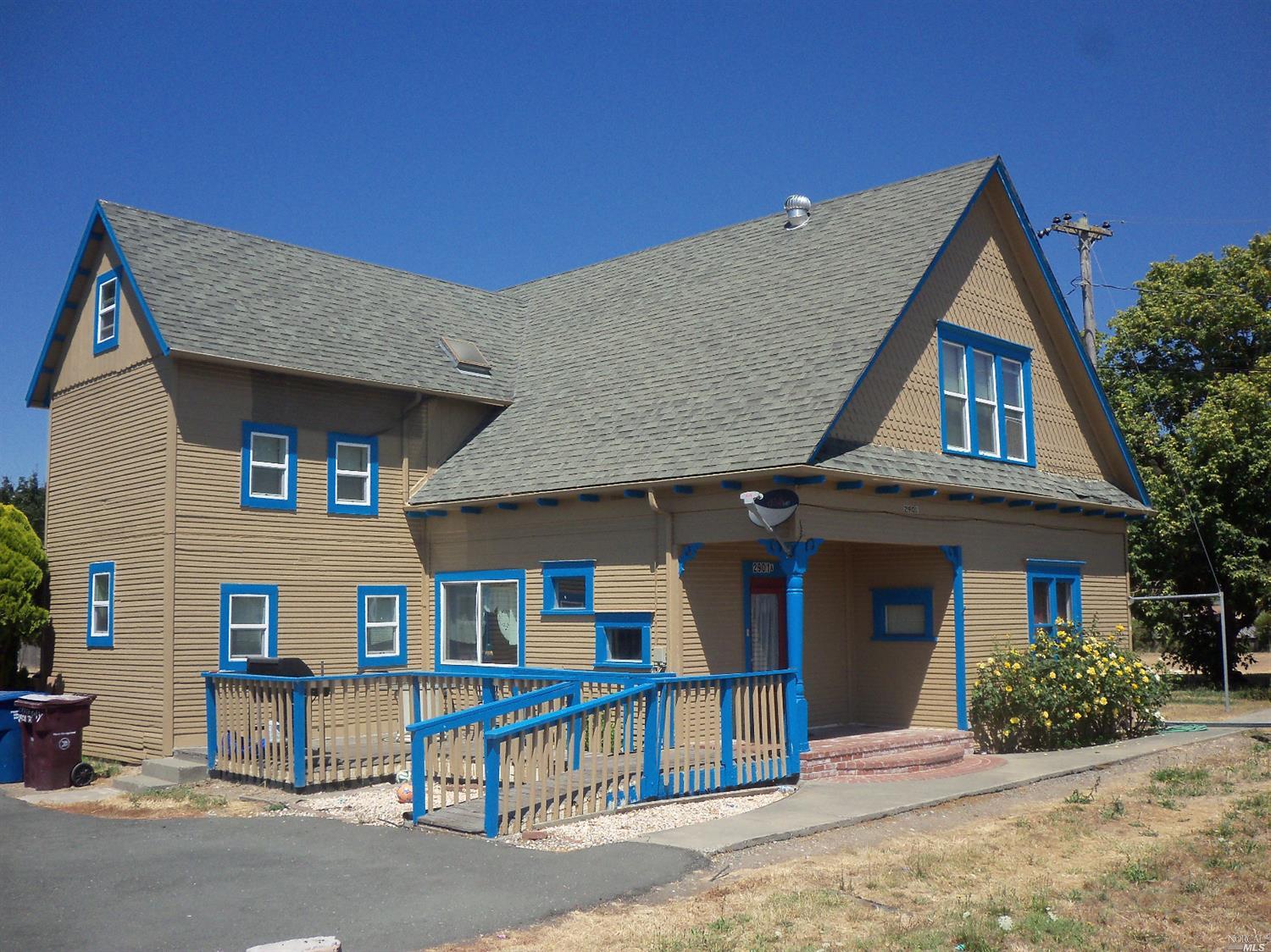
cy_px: 476
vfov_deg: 41.8
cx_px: 636
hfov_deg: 54.0
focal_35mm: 34
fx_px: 1248
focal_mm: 5.7
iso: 80
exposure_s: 1/200
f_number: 8.8
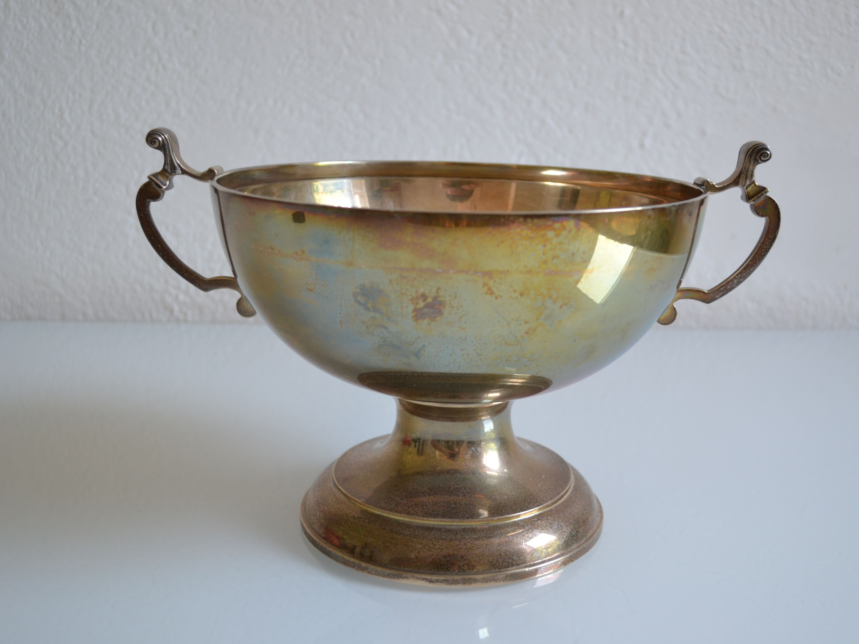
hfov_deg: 47.8
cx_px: 462
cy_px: 322
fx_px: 968
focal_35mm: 39
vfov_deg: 36.8
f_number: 5
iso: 400
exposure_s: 1/100
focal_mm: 24
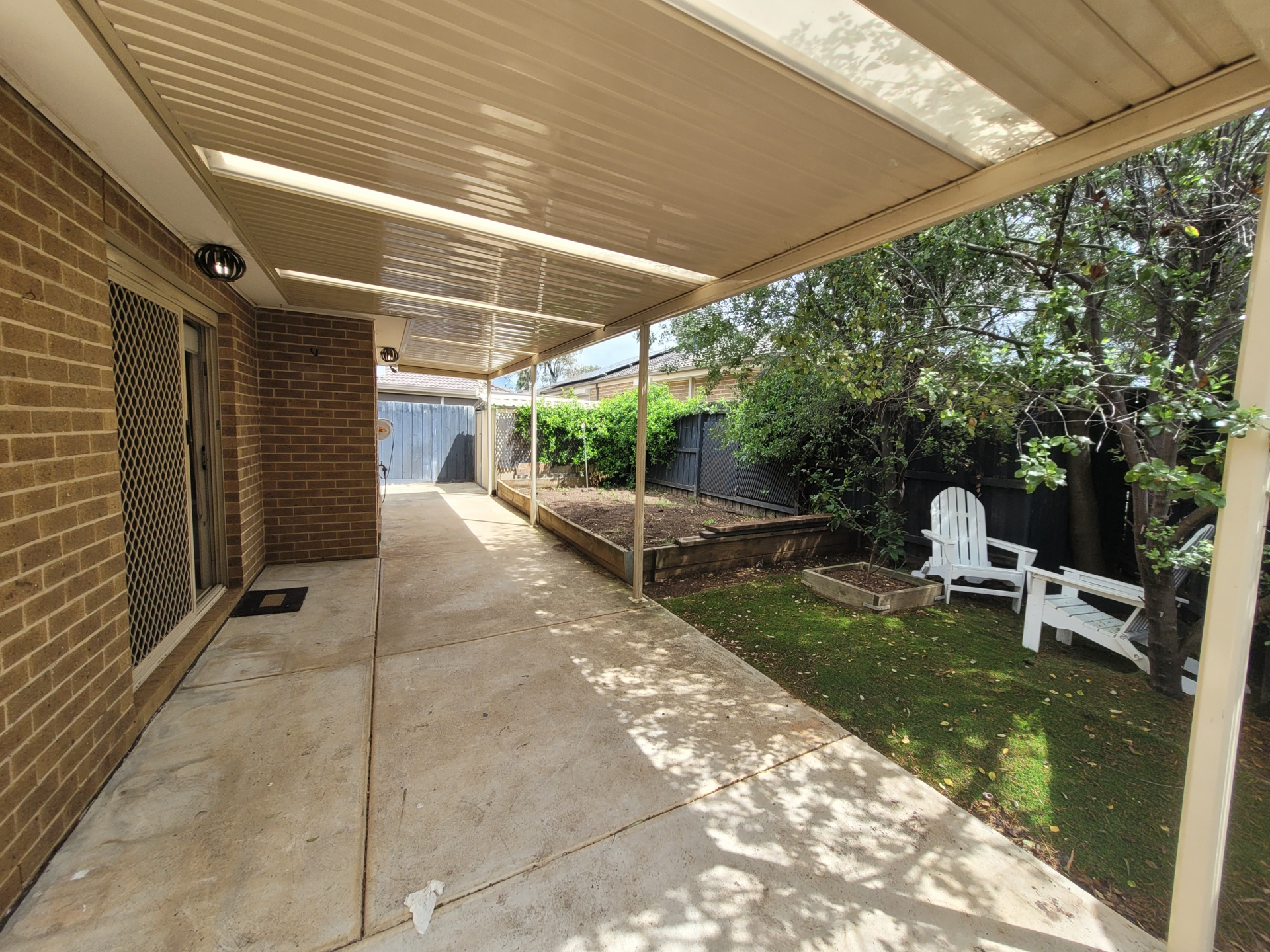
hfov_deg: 106.2
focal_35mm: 13
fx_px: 477
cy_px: 476
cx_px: 635
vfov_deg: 89.9
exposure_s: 1/474
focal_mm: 1.74
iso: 40
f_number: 2.2
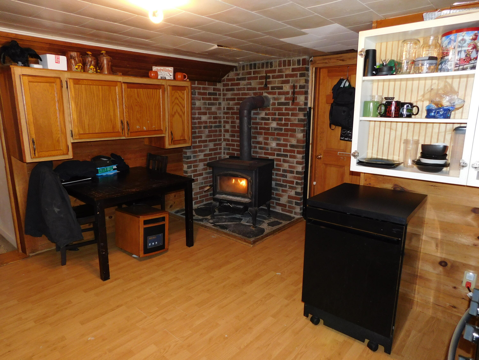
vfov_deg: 58.9
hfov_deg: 73.9
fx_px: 318
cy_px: 180
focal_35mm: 23
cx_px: 240
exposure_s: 1/30
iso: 200
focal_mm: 4
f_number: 3
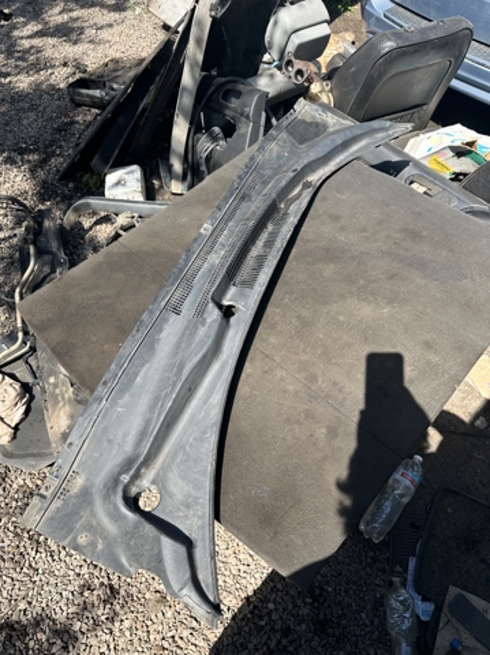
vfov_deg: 71.7
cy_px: 328
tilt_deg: -57.1
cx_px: 245
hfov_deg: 56.7
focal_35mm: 24
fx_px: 454
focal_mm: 6.86
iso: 80
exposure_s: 1/1393
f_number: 1.78
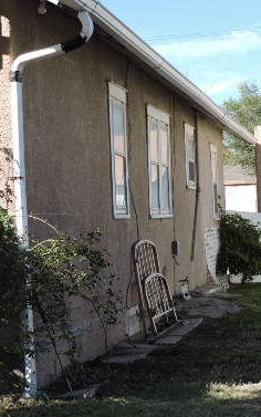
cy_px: 185
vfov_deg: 21.0
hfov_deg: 13.2
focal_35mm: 99
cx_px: 126
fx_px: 1125
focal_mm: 9.8
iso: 100
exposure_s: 1/400
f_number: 3.7
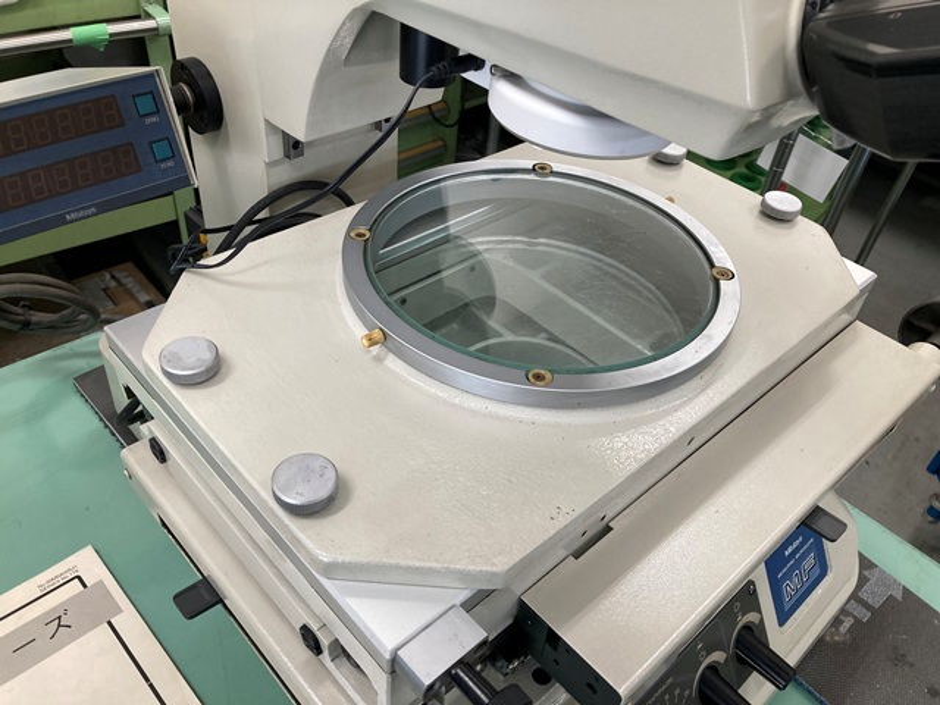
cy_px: 352
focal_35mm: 28
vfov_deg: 49.7
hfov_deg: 63.4
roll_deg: -7.0
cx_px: 470
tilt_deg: -41.5
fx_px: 760
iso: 64
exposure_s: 1/60
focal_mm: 3.99
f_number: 1.8
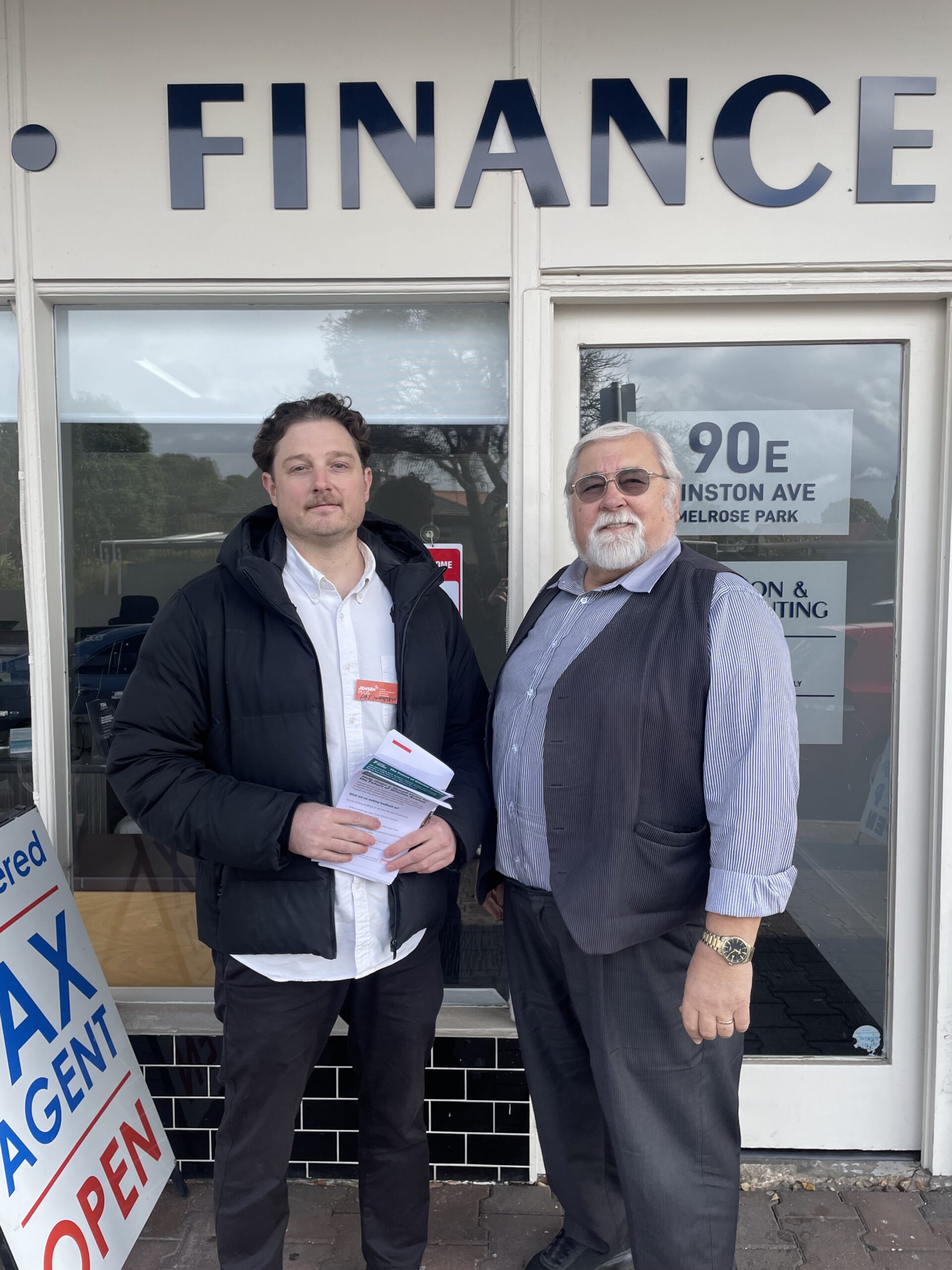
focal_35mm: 26
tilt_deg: -4.1
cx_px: 476
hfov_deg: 53.1
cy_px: 635
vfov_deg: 67.3
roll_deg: +0.3
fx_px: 953
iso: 32
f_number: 1.6
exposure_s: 1/716
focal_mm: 4.2
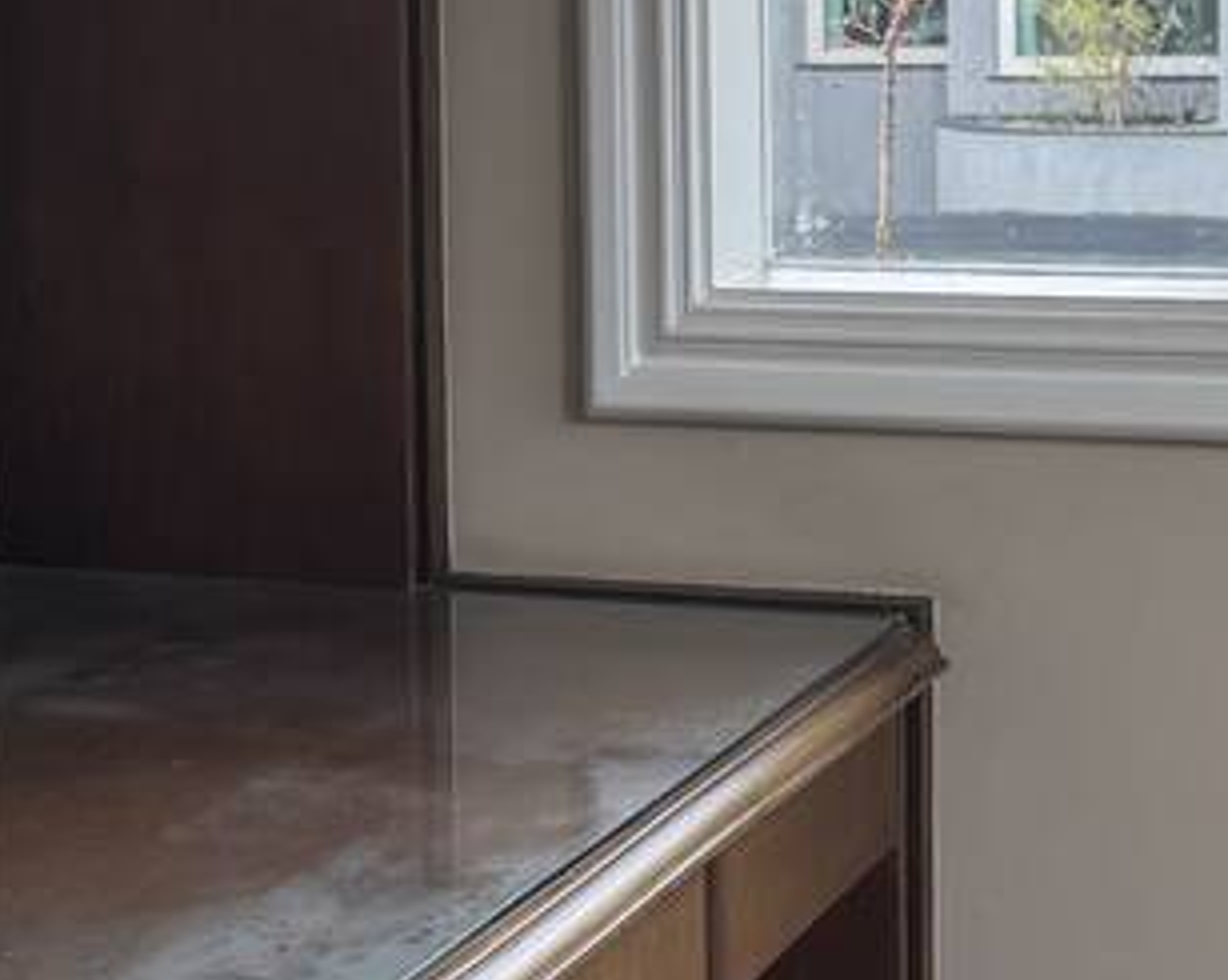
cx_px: 492
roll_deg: +1.9
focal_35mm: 110
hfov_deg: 17.5
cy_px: 360
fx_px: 3994
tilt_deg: -7.8
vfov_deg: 14.0
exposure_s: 1/271
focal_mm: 6.76
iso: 64
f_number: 1.78
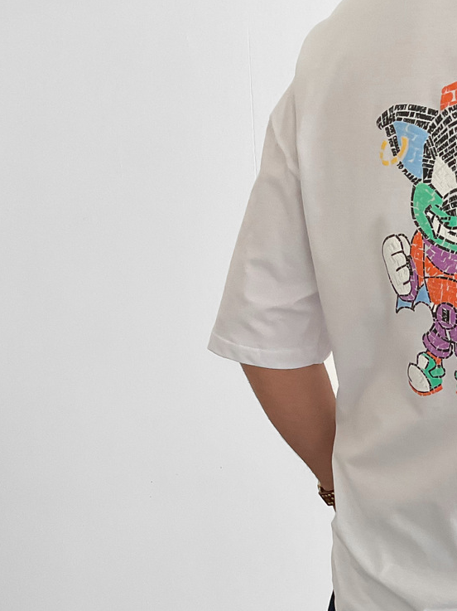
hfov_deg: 22.7
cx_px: 414
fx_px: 1110
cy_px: 572
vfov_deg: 29.2
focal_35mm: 63
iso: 64
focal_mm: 3
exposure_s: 1/80
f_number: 1.8
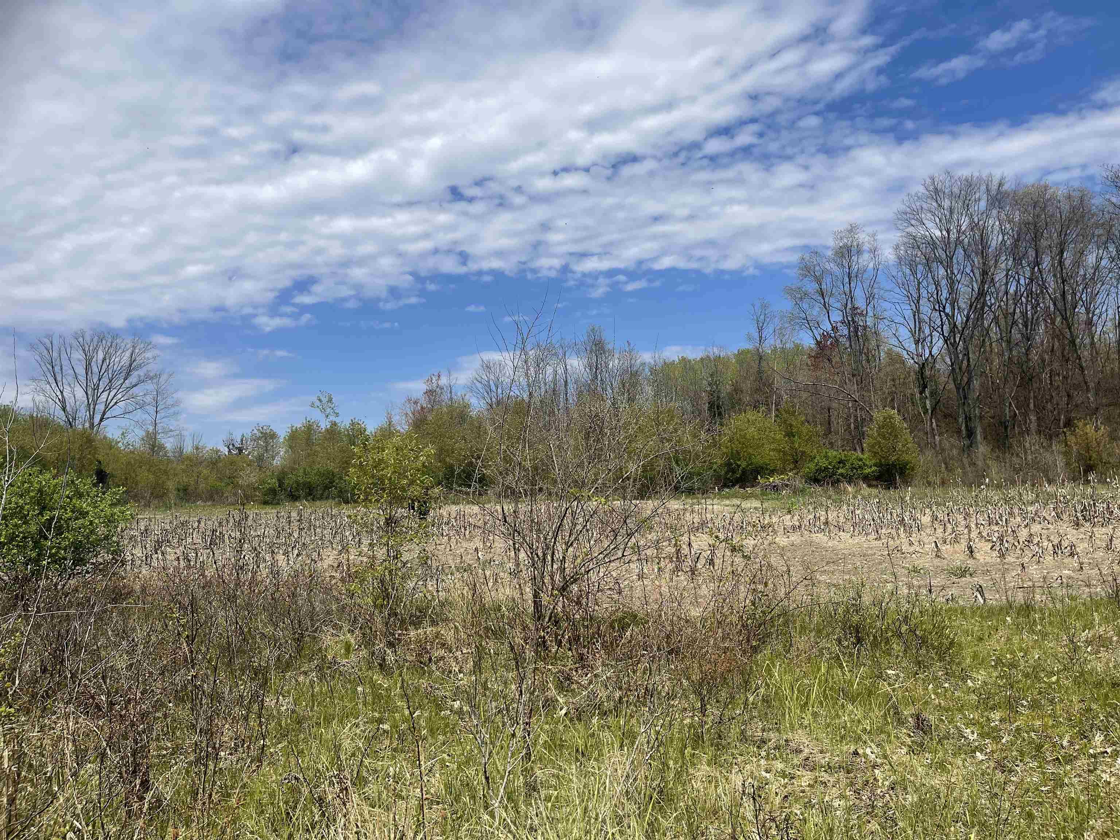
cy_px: 420
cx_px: 560
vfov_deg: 54.9
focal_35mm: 25
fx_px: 809
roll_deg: +1.7
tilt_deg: +3.5
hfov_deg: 69.4
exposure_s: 1/5618
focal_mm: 5.1
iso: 32
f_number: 1.6
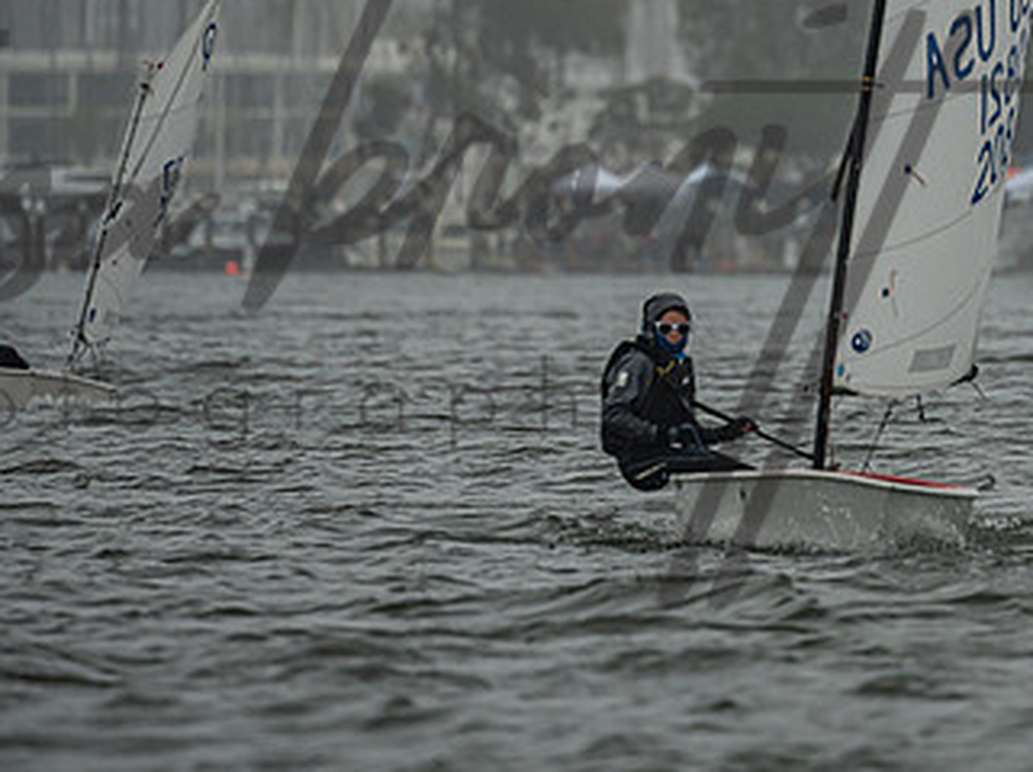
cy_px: 22
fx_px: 25426
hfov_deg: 2.3
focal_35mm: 853
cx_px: 726
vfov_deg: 1.7
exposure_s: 1/2500
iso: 320
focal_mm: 400
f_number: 5.6
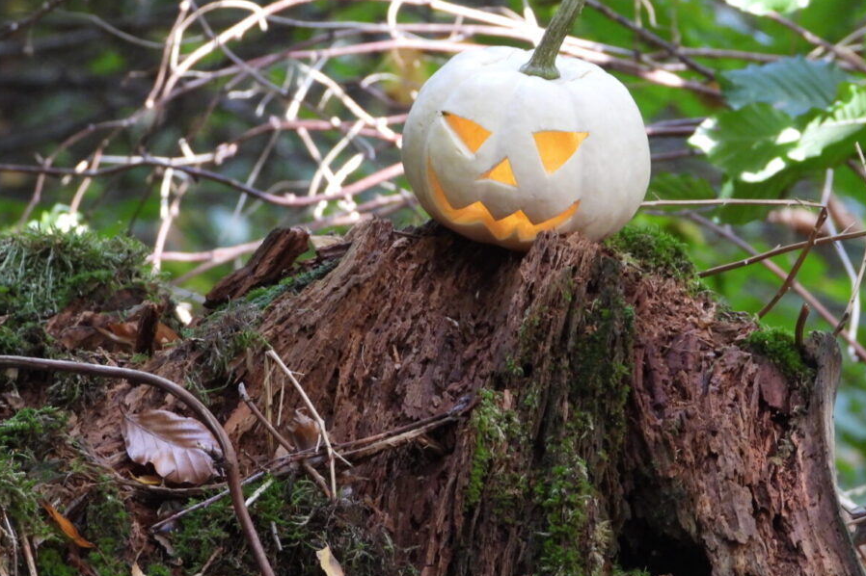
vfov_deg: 2.8
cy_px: 295
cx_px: 496
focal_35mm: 495
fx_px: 11902
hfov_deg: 4.2
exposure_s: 1/30
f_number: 5
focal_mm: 71.9
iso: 560
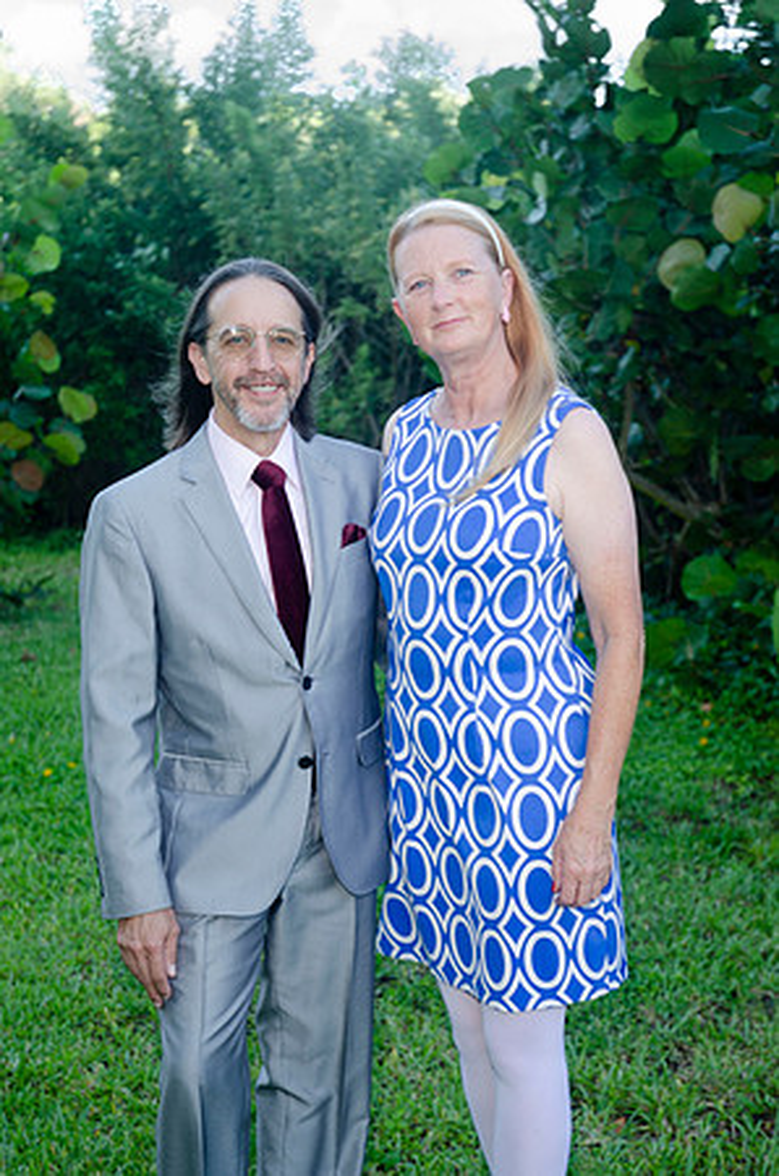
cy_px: 588
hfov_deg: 20.5
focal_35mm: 66
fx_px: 2152
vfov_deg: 30.6
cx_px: 390
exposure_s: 1/60
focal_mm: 44
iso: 100
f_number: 5
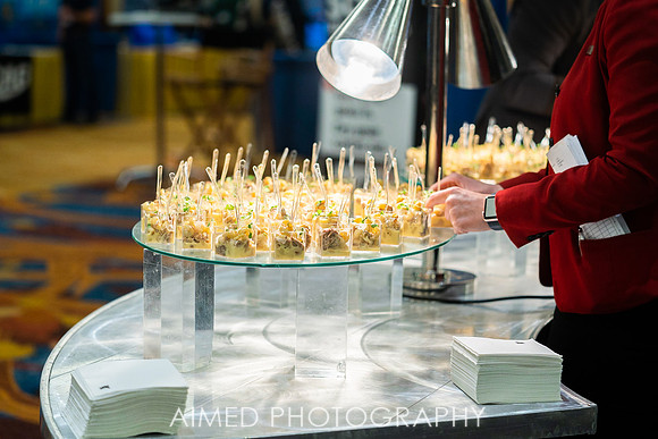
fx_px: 1429
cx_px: 297
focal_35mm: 78
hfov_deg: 25.9
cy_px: 202
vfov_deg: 17.5
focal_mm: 70
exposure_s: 1/160
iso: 320
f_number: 2.8
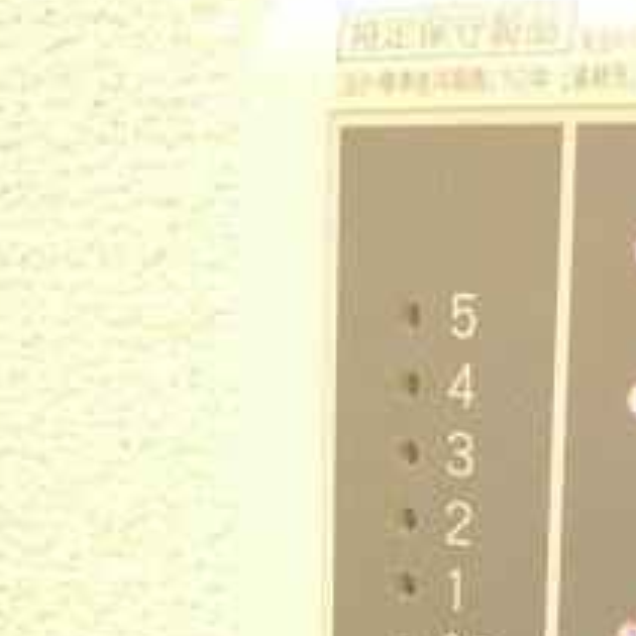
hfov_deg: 23.7
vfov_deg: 23.9
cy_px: 581
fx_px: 1455
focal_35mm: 70
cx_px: 627
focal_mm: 4.7
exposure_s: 1/25
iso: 800
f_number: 2.8
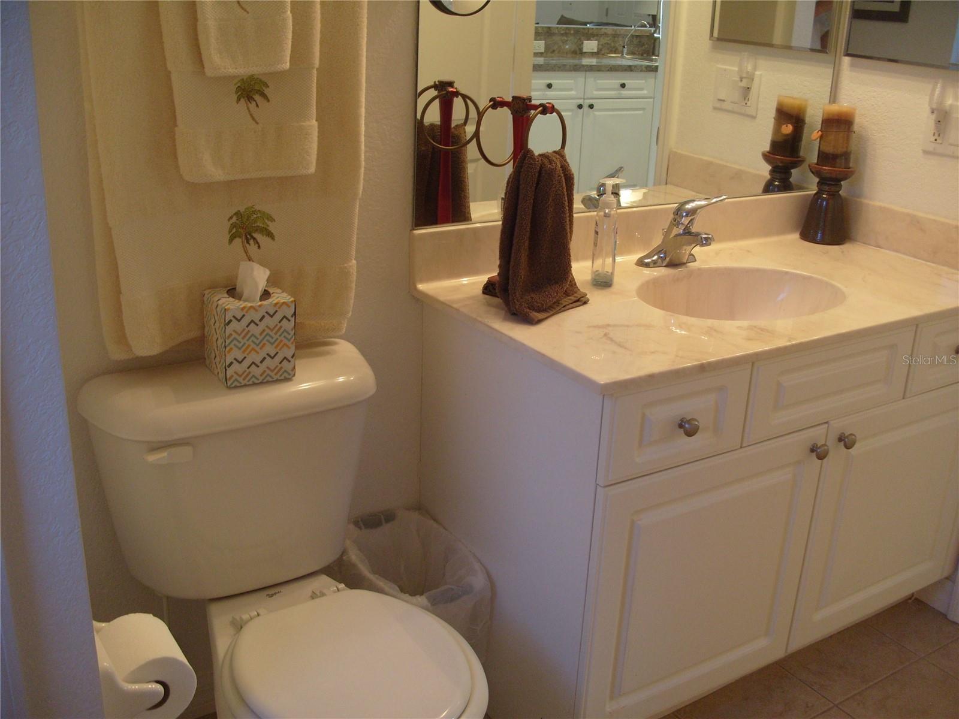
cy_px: 360
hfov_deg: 52.6
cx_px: 480
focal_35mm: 35
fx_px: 970
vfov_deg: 40.7
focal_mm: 7.8
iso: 160
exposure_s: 1/45
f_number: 2.8
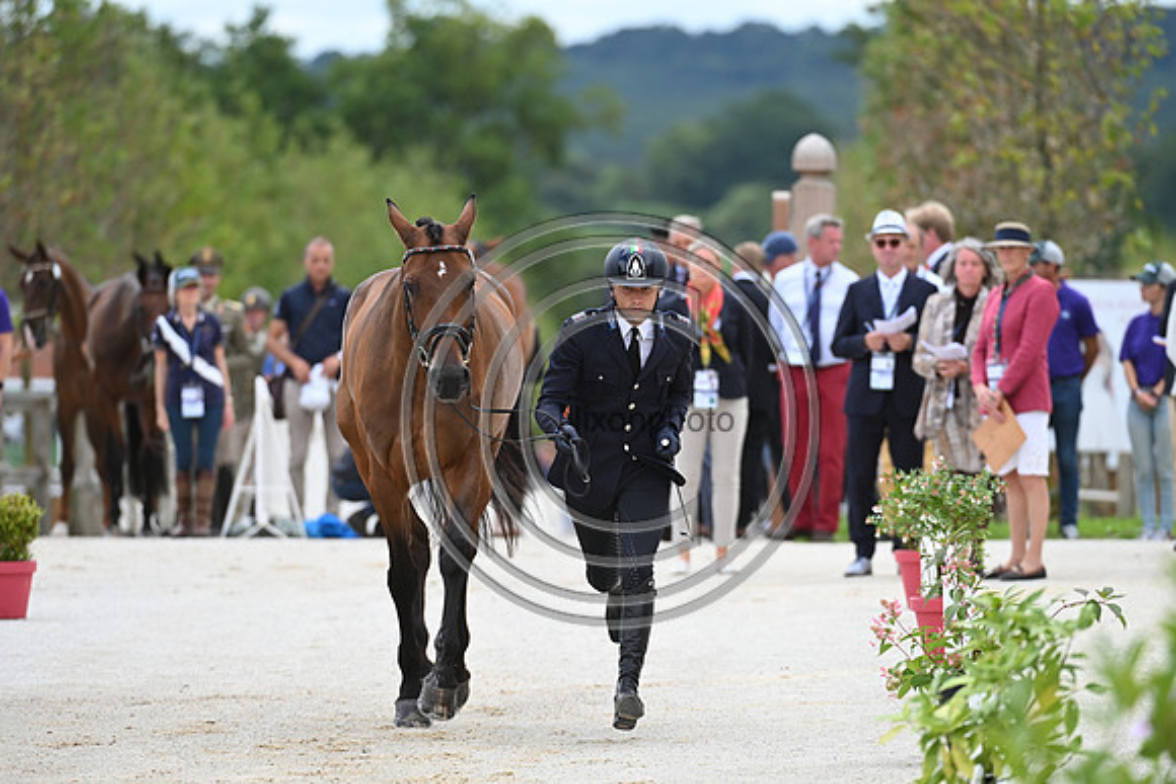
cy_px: 392
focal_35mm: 360
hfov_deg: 5.7
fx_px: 11762
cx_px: 588
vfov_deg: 3.8
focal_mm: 360
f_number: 5.6
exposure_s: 1/1600
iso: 800
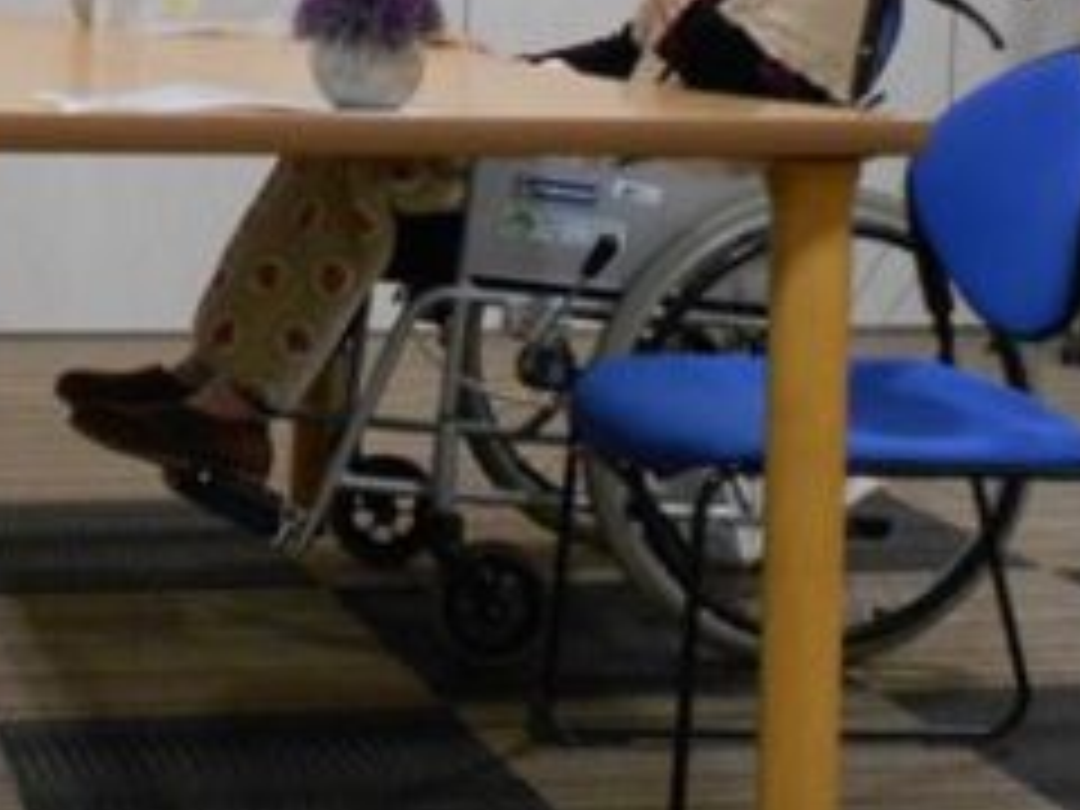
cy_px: 58
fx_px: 2652
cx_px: 144
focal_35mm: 85
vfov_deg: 17.1
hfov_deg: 22.5
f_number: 3.6
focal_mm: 5.8
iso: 320
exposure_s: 1/30
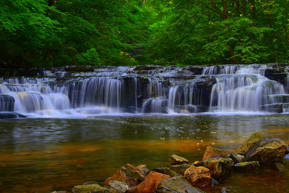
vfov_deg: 31.9
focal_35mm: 42
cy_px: 96
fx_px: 337
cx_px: 144
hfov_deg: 46.4
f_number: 32
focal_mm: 28
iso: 100
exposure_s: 1/1.6
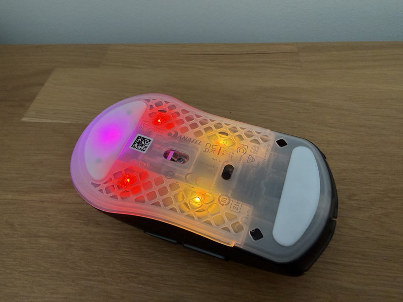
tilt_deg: -47.6
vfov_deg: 56.8
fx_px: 279
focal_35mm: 24
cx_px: 202
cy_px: 151
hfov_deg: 71.6
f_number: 2.2
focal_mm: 2.22
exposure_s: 1/81
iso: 250
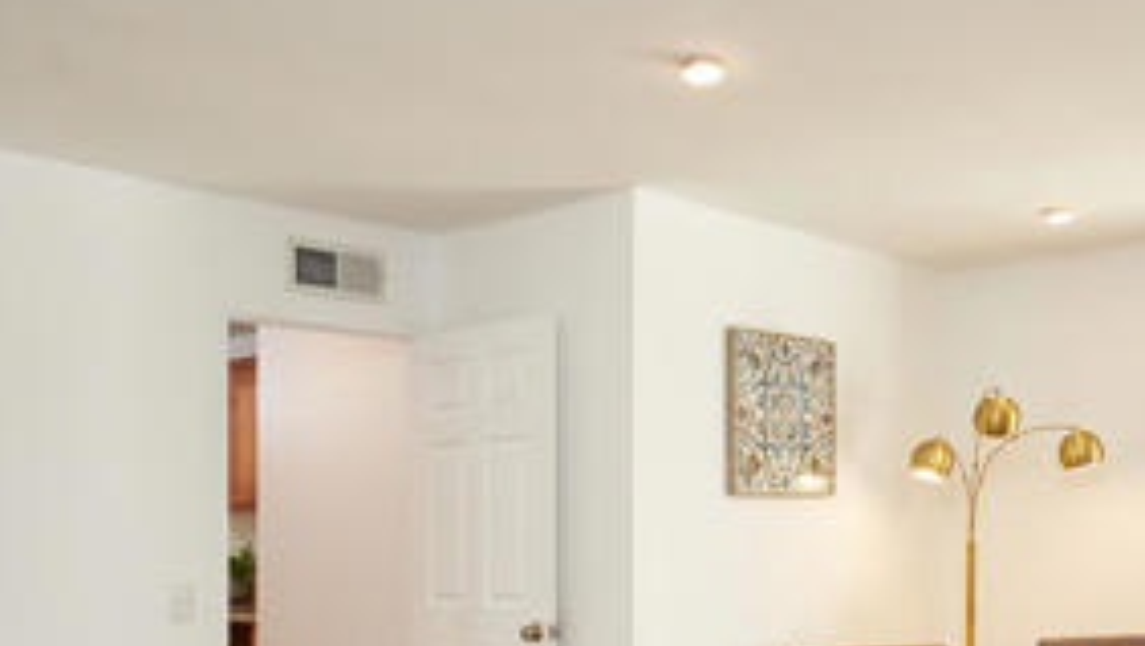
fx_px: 1154
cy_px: 583
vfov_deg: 29.9
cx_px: 901
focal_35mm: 38
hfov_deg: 49.9
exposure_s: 1/40
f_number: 8
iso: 800
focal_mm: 16
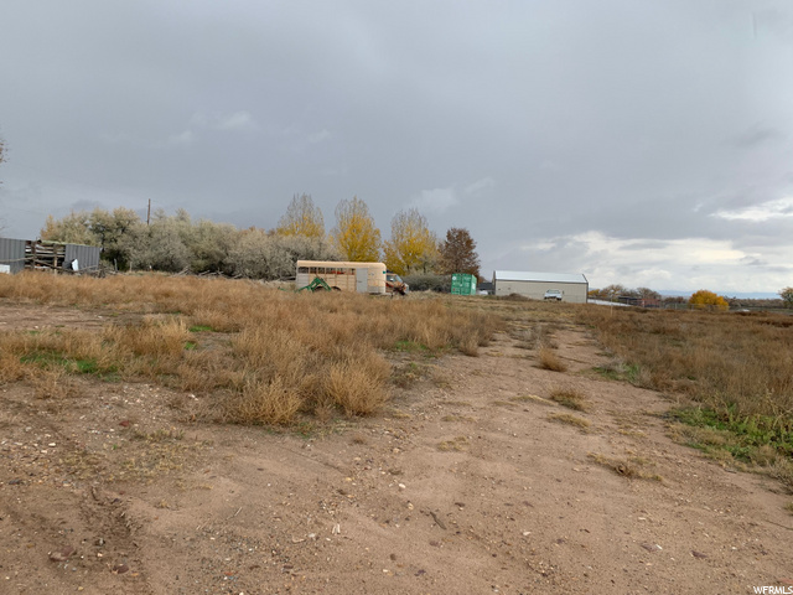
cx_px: 396
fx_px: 596
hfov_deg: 67.3
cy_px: 298
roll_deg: -2.1
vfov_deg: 53.1
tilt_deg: -3.6
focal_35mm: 26
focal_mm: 4.25
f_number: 1.8
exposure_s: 1/683
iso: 25
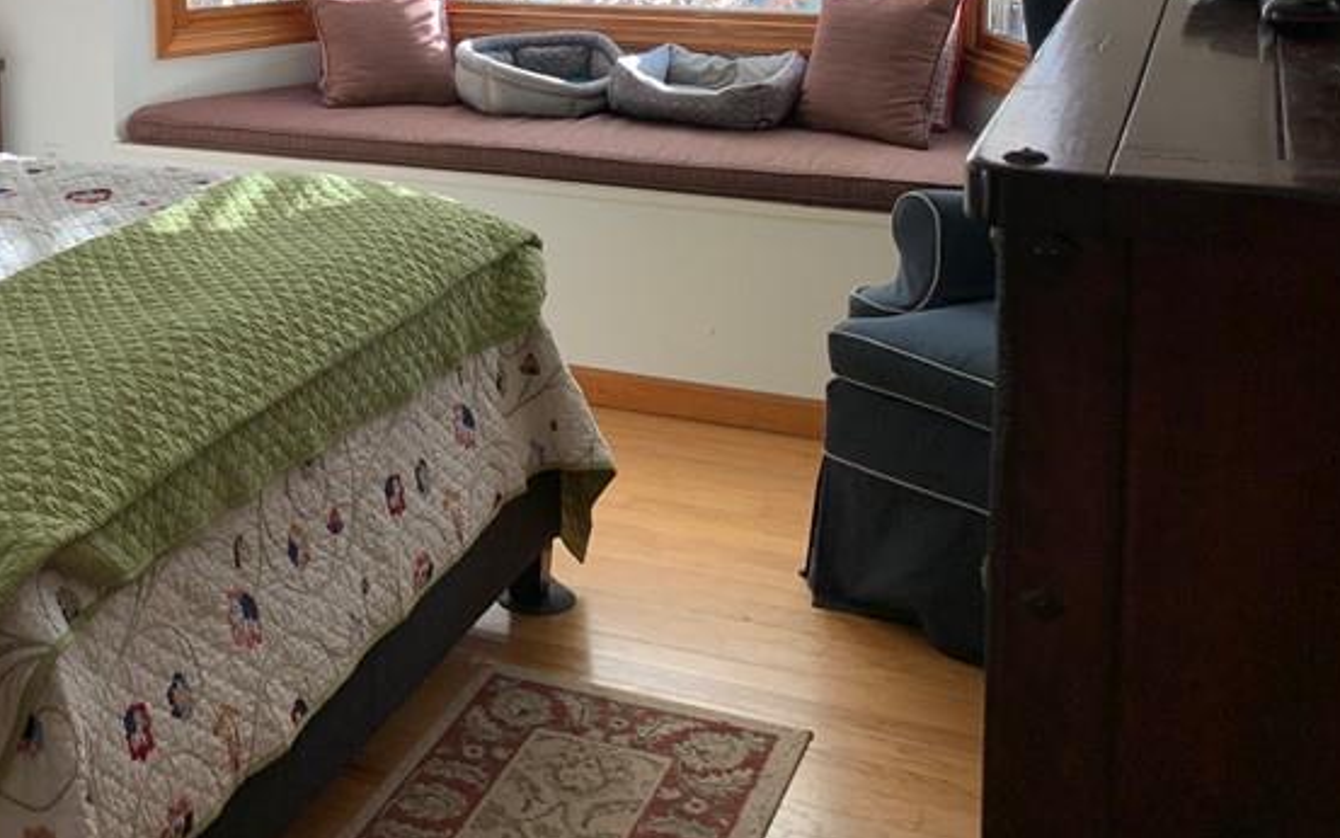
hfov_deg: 37.7
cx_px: 211
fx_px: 1863
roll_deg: +0.8
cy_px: 44
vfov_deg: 24.4
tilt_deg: -8.1
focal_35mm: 51
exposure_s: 1/60
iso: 64
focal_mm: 4.25
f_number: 1.8
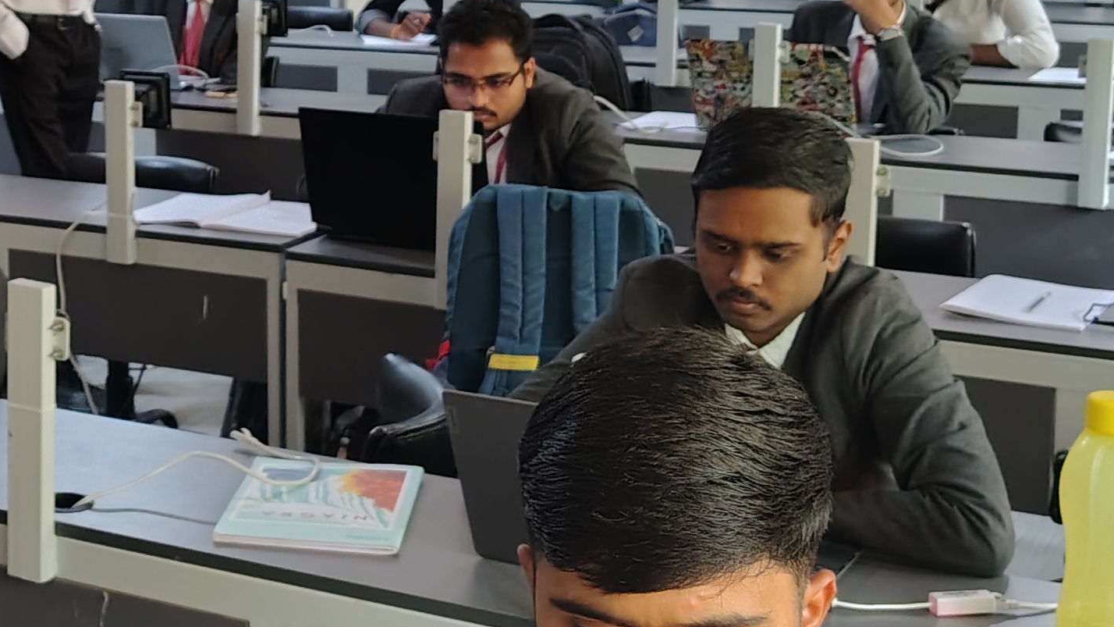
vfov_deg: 16.0
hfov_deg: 27.2
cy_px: 126
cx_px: 102
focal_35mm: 75
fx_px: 2215
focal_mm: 5.56
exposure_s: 1/50
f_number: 1.8
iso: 1206
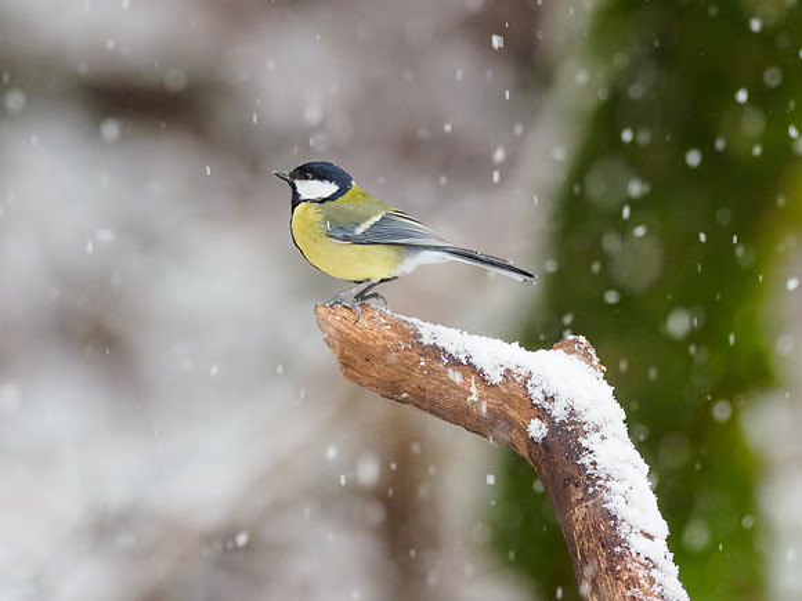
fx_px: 20048
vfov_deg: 1.7
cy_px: 221
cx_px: 366
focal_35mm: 865
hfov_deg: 2.3
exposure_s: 1/320
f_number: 4
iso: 1250
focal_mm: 300
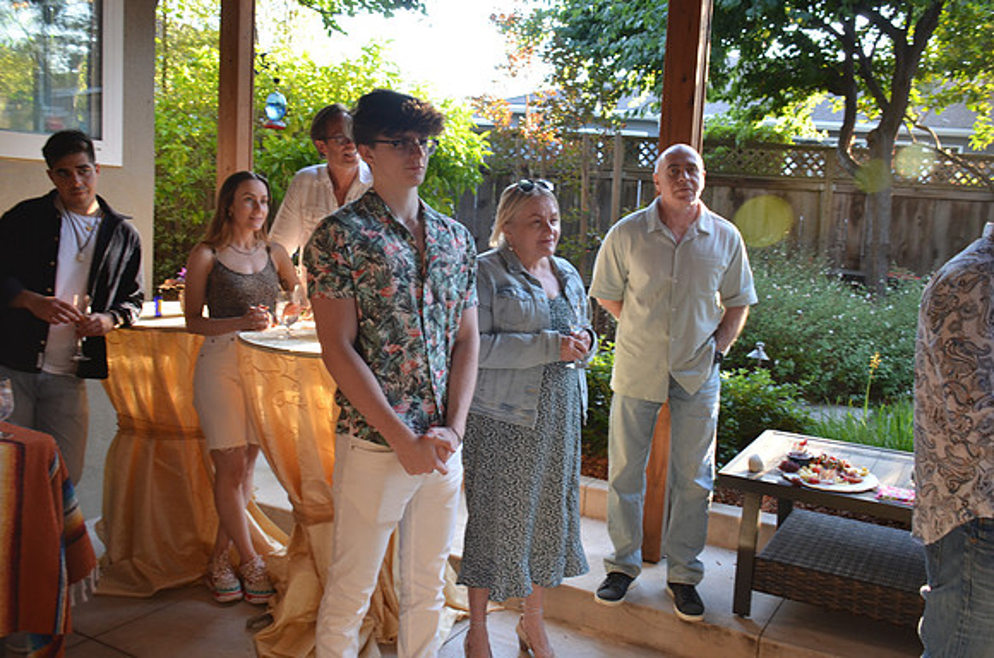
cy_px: 329
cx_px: 497
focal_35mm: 33
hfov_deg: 57.3
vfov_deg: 39.8
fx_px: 909
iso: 400
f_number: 4.5
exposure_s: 1/80
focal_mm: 22
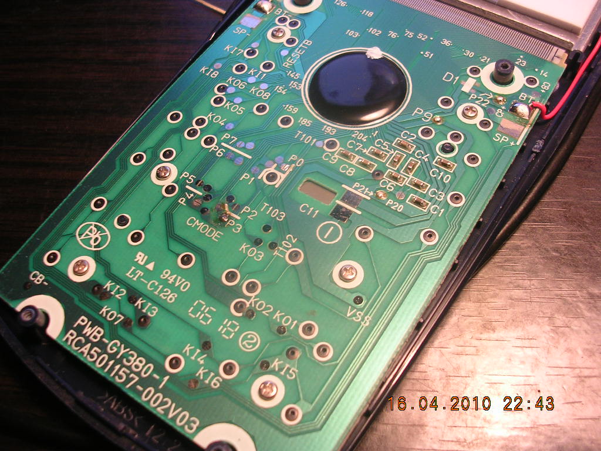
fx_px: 660
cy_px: 226
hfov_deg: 49.0
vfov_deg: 37.7
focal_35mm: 38
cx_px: 300
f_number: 2.8
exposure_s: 1/9.6
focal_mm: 5.8
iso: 50
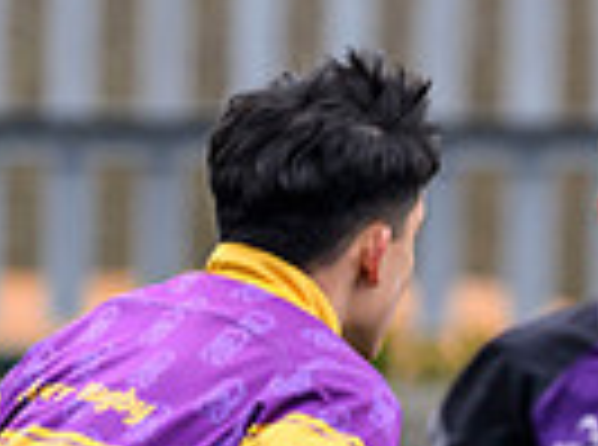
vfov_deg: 0.7
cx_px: 1038
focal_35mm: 2173
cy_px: 668
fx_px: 37438
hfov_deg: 0.9
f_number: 3.5
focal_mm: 400
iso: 640
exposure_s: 1/2000
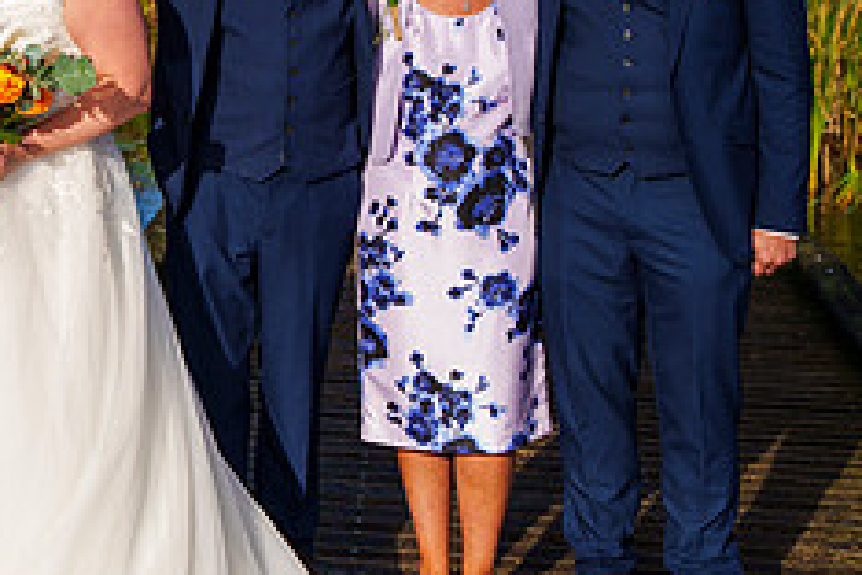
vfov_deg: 14.5
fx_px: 2251
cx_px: -18
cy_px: 156
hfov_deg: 20.9
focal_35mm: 94
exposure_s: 1/8000
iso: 400
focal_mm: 33
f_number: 3.2
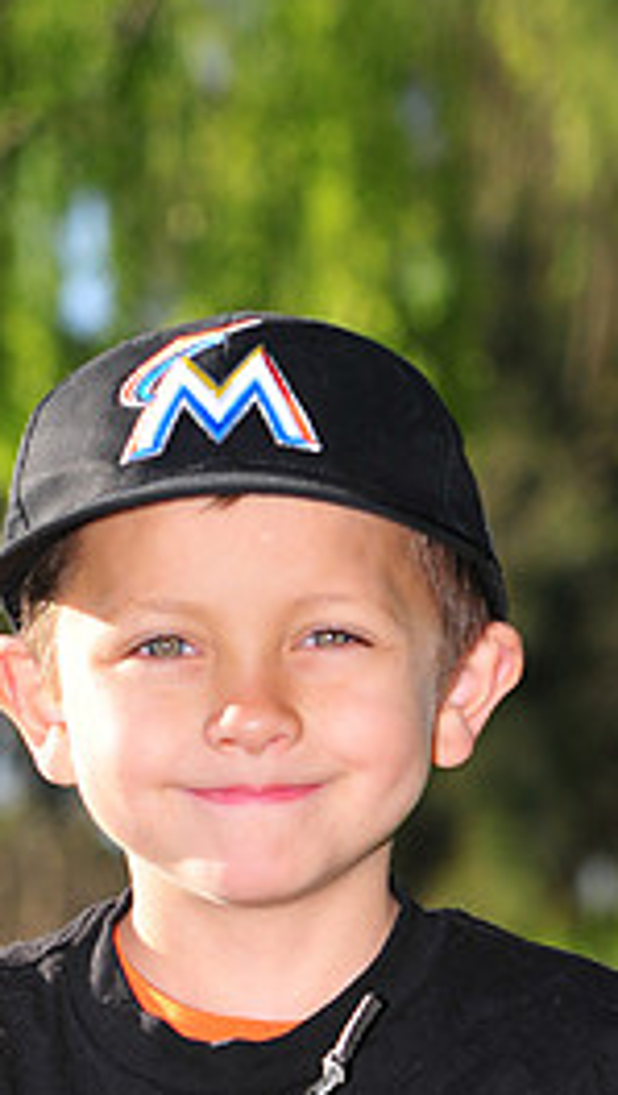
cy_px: 1195
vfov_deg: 8.3
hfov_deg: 4.7
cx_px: 297
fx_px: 7501
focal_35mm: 258
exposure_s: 1/800
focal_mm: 75
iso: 200
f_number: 4.5
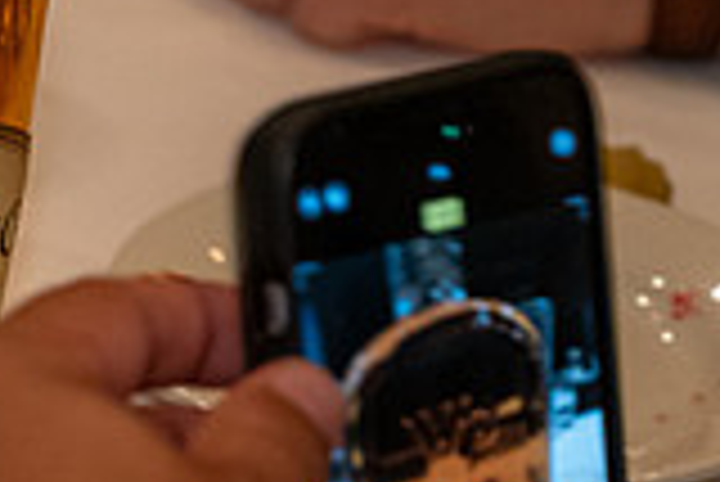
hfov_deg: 8.0
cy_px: 374
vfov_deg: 5.4
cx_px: -166
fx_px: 5064
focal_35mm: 253
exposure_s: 1/60
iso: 5000
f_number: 4
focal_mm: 70
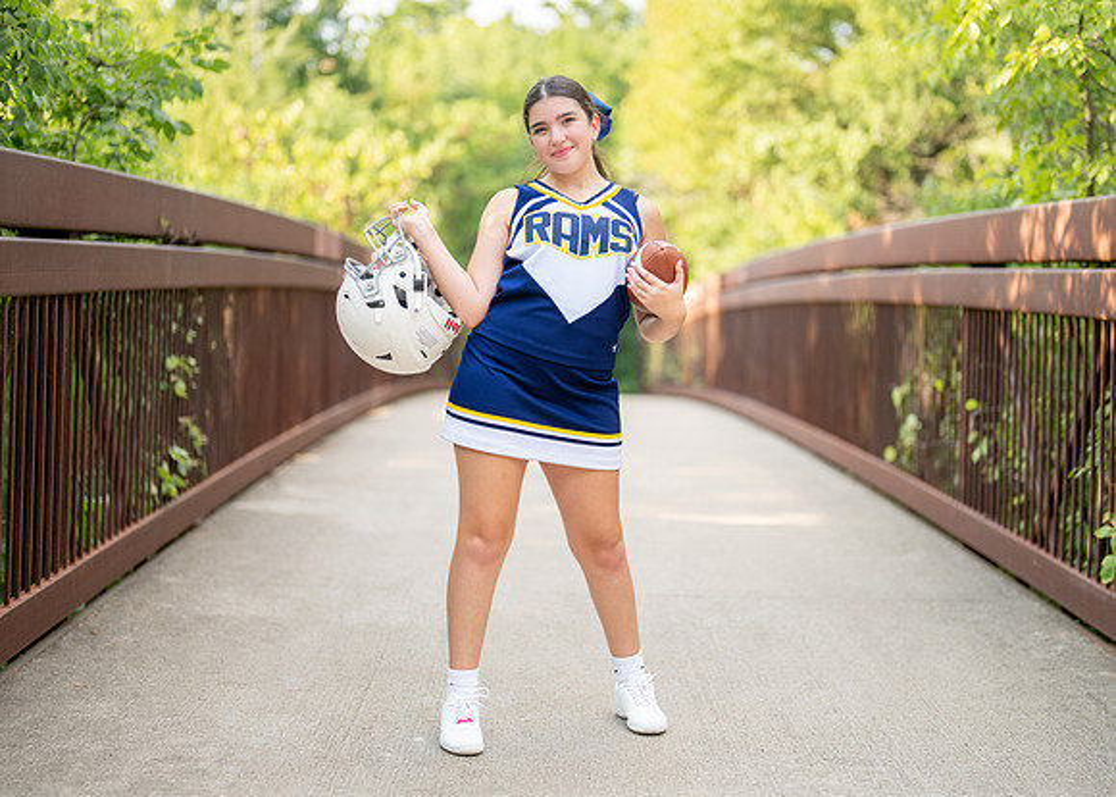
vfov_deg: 23.0
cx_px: 589
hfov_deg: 31.8
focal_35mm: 62
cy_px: 369
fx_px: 1959
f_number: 1.2
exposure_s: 1/640
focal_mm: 50
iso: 100
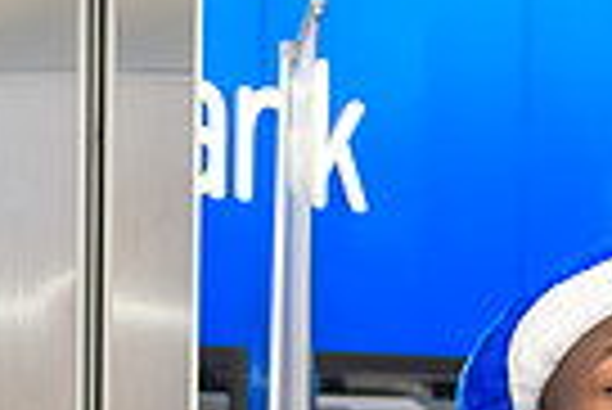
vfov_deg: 7.9
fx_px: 2910
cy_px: 620
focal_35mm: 171
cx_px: 482
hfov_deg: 12.0
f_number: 3.2
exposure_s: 1/125
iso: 400
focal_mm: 40
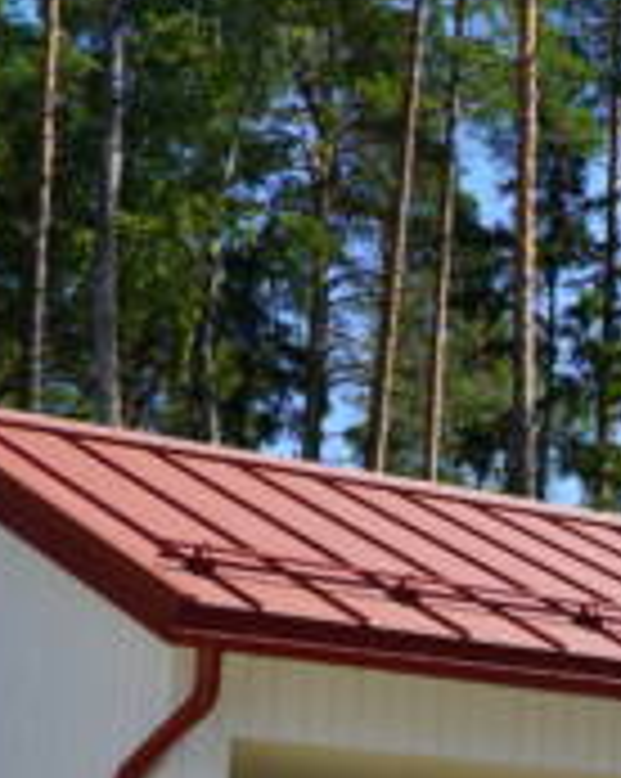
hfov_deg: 12.7
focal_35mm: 110
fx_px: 2532
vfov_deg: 17.4
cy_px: 585
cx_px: 1116
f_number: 9
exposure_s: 1/125
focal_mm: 18
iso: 100
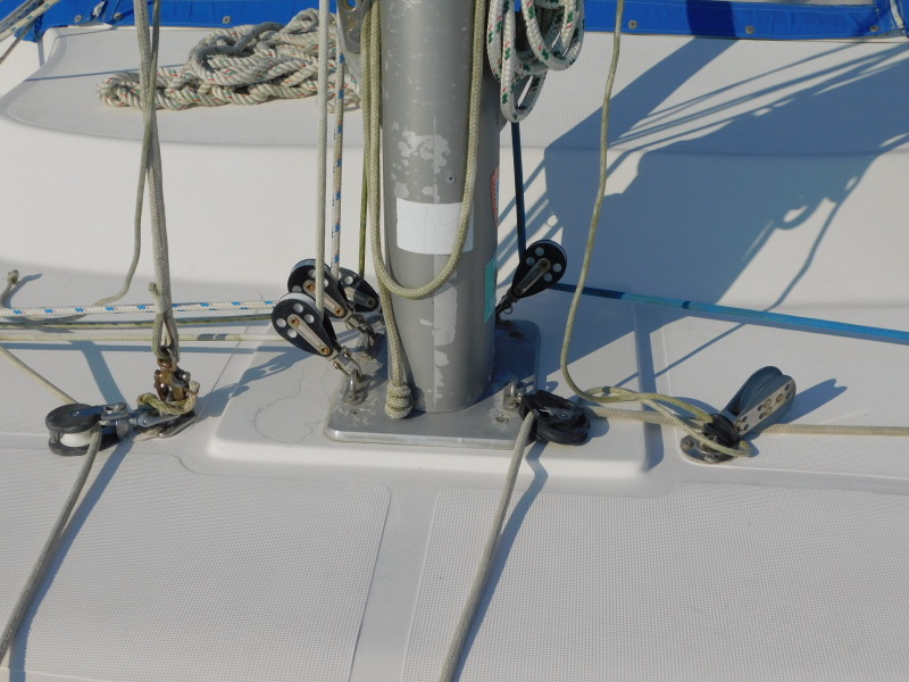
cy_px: 341
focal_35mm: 45
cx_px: 454
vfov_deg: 32.2
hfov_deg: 42.1
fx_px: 1182
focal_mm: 8
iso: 125
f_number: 7.4
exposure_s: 1/800
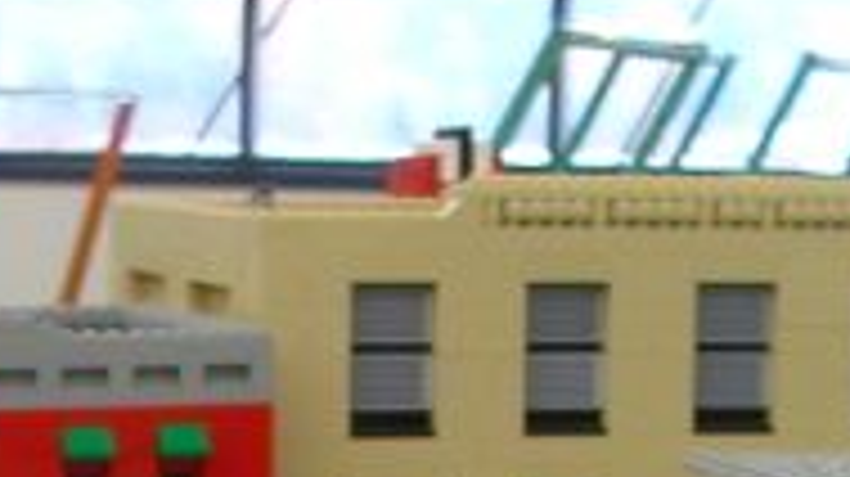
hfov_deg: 12.6
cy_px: 1066
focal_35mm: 171
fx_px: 3851
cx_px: 504
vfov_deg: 6.8
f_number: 2.7
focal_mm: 5.6
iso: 100
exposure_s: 1/20.8
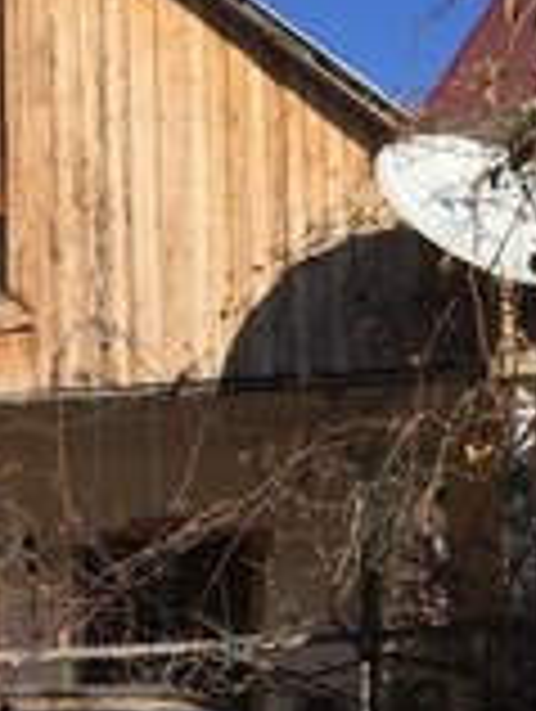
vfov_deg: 20.7
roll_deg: +0.7
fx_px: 1874
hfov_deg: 15.4
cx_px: -185
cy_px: 734
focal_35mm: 91
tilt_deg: -1.8
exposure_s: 1/2639
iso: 32
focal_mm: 4.15
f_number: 2.2
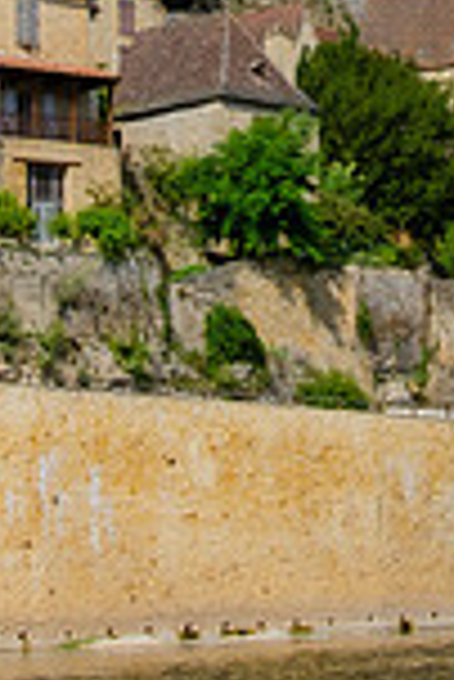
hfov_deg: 10.0
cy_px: -59
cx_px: 274
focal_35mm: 138
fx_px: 2604
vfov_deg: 14.5
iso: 500
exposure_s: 1/500
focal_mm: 24
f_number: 11
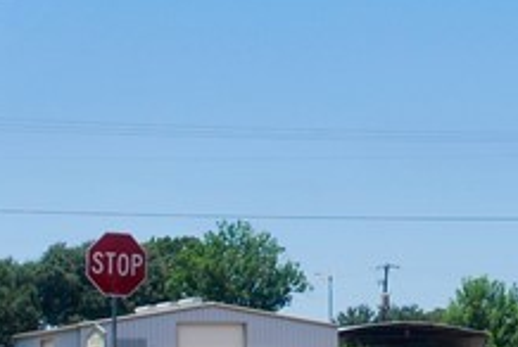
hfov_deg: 15.2
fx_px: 1931
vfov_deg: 10.3
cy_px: 202
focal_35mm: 134
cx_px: 398
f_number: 8
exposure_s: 1/250
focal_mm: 18
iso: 100
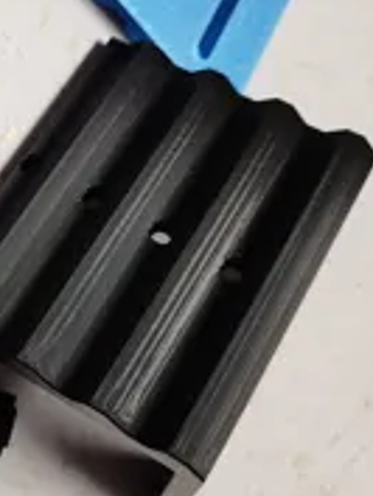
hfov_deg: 26.4
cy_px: 216
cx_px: -11
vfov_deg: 36.7
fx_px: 746
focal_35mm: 52
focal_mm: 6.4
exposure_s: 1/120
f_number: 1.8
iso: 250
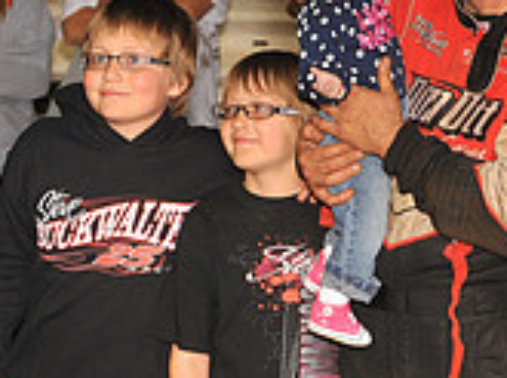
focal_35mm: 271
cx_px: 467
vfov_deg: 5.5
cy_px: 376
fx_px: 3961
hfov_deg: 7.3
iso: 500
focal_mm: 80
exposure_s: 1/320
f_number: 6.3
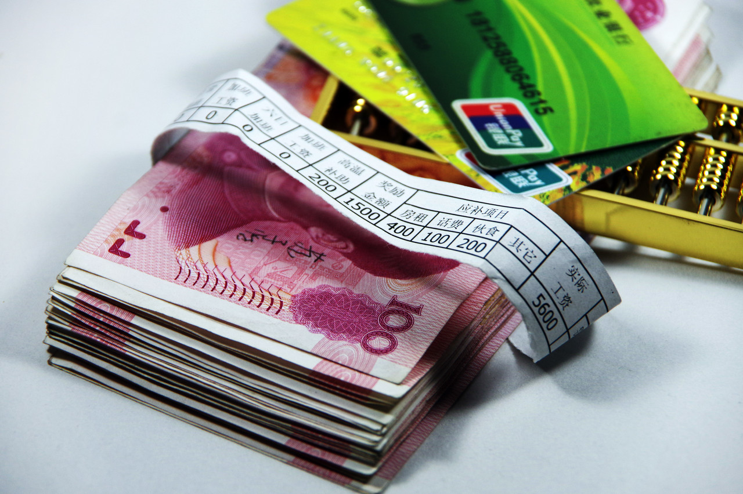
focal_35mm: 202
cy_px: 247
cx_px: 372
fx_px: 4167
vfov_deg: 6.8
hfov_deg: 10.2
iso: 800
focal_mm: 135
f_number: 5.6
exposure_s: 1/160
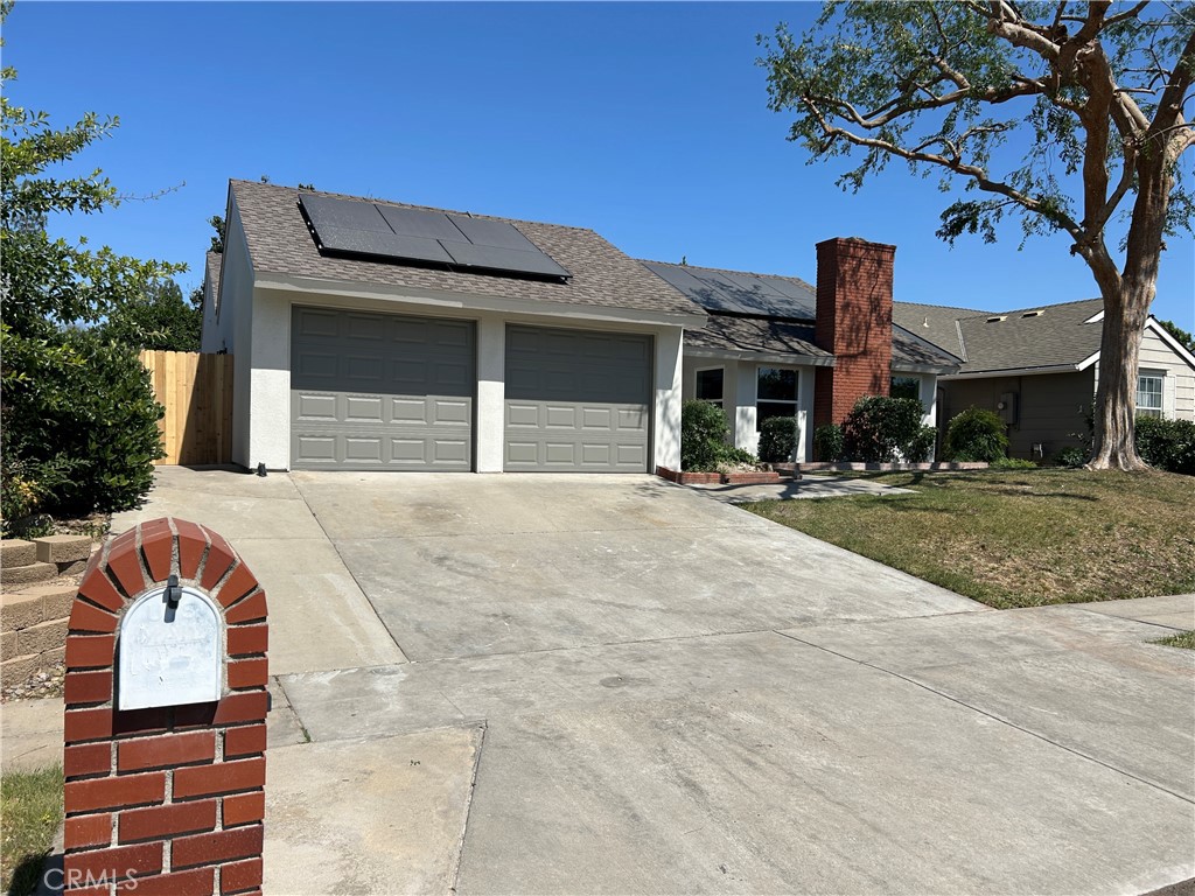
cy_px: 448
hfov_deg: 67.3
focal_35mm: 26
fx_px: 898
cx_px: 598
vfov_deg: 53.1
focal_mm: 5.7
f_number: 1.5
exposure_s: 1/6579
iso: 50
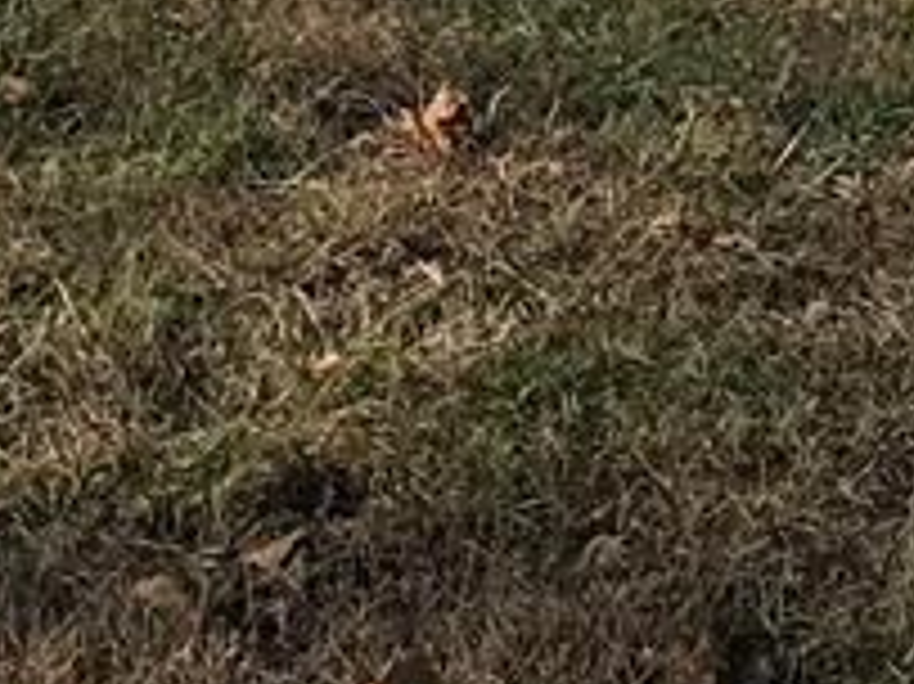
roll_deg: +2.0
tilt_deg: +2.6
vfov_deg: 6.4
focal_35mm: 221
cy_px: -940
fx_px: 5832
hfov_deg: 9.0
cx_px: 441
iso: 20
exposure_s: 1/1742
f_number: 1.8
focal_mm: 3.99
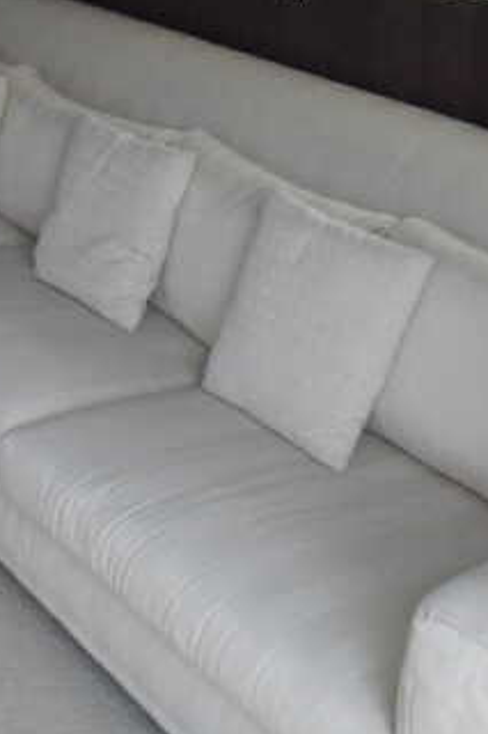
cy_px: 282
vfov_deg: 26.9
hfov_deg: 18.0
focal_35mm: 75
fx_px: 1527
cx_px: 110
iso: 800
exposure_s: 1/125
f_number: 3.1
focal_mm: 6.3
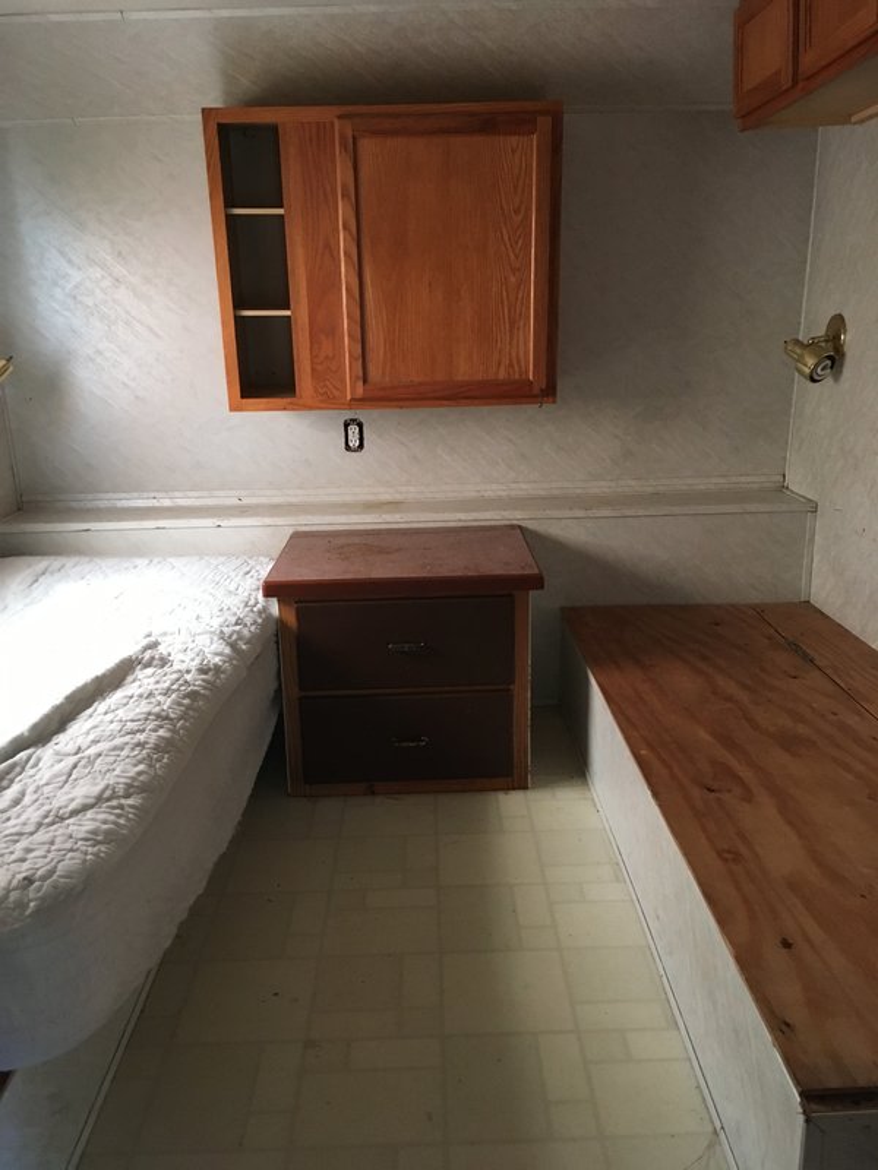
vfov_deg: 61.7
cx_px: 439
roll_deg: -1.1
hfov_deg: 48.2
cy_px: 585
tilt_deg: -17.0
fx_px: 981
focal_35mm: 29
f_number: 2.2
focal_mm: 4.15
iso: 200
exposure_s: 1/30
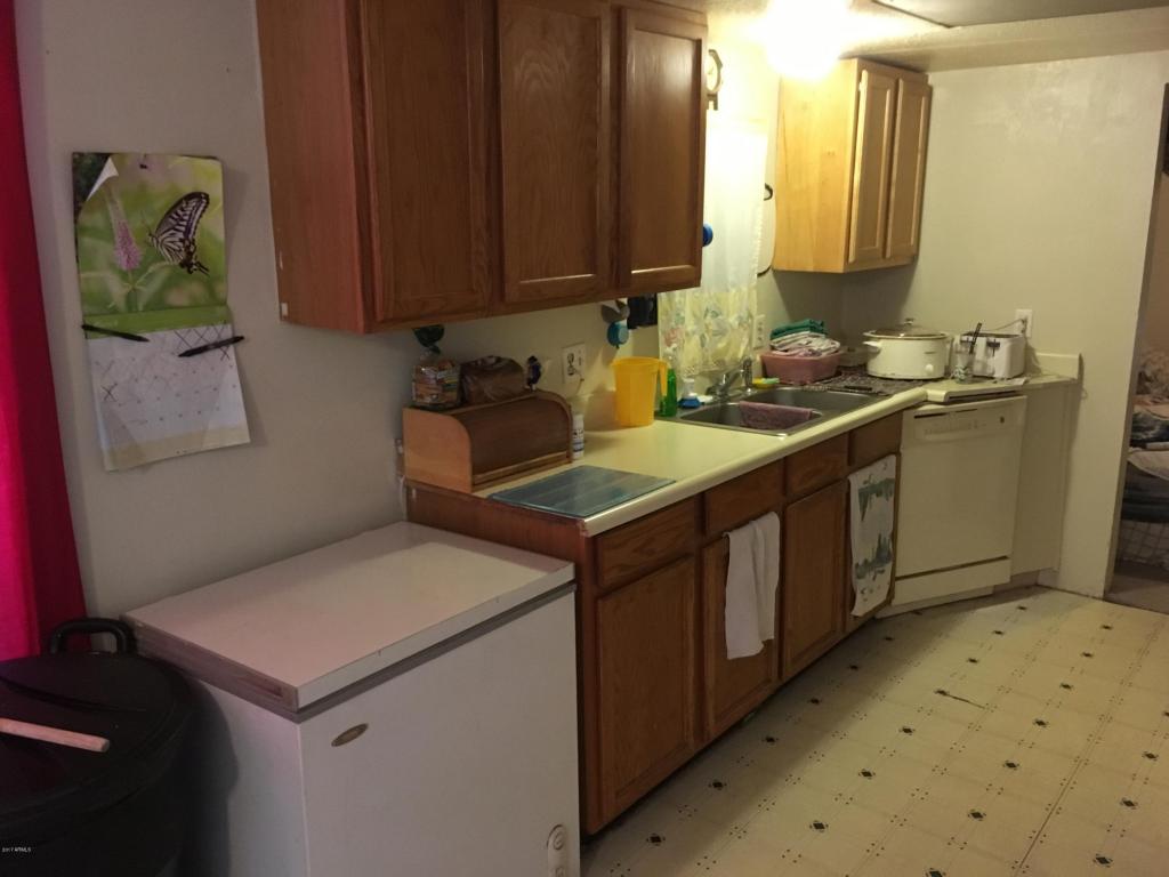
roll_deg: +0.8
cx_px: 584
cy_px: 438
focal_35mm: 29
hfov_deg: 61.7
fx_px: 979
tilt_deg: -13.0
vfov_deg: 48.2
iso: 250
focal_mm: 4.15
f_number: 2.2
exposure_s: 1/15
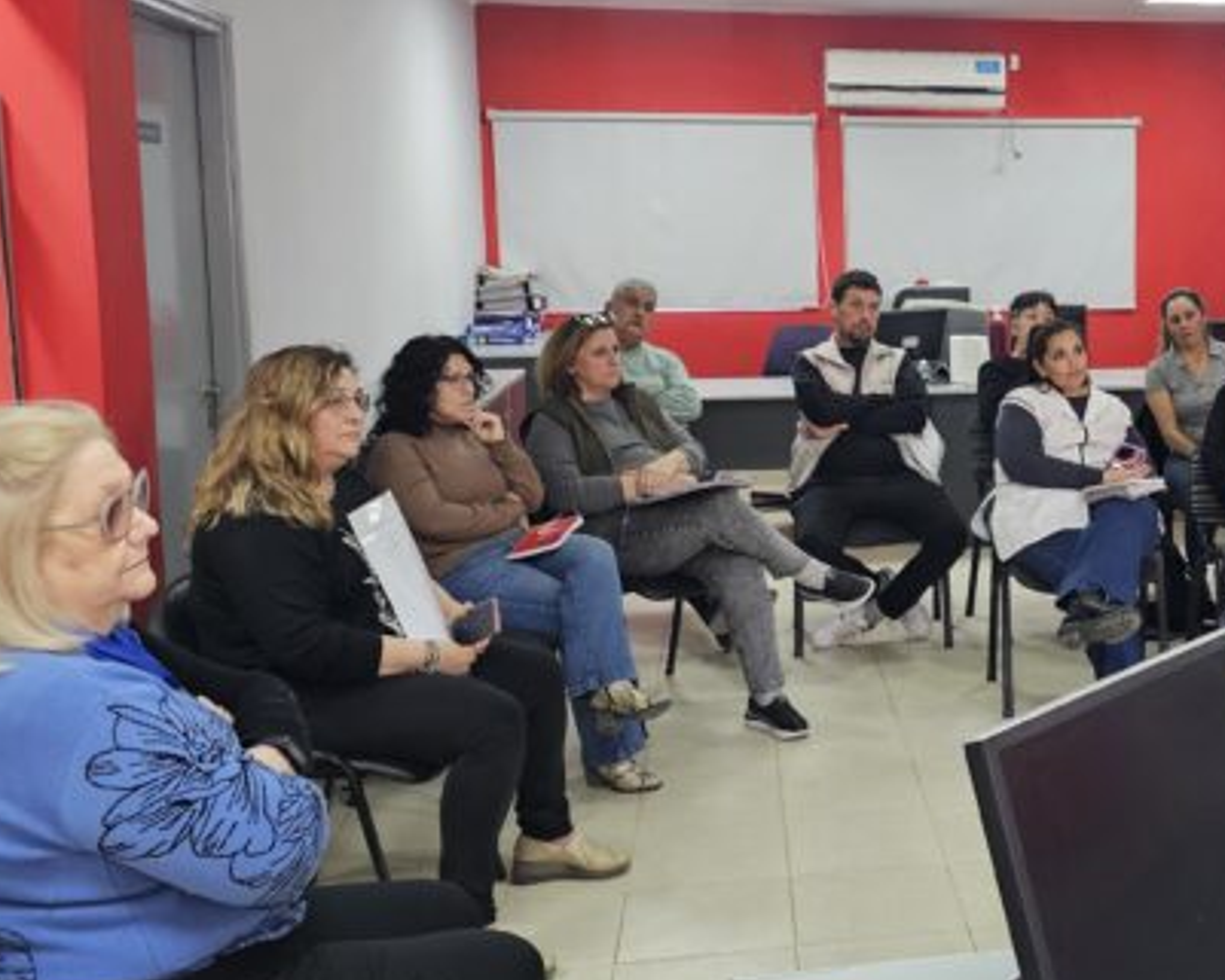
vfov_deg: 34.9
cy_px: 434
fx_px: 1559
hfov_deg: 40.1
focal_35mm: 43
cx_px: 1075
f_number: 1.7
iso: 320
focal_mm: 6.3
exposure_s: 1/120
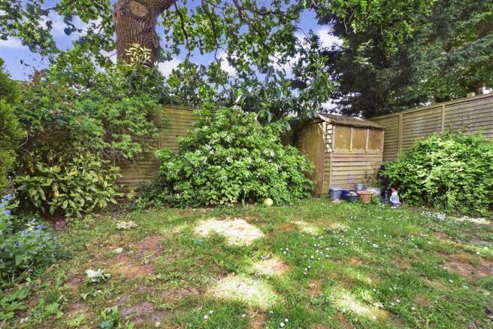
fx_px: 205
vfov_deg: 77.3
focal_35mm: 15
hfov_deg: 100.4
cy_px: 164
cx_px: 246
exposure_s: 1/40
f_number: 14
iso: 400
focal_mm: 10
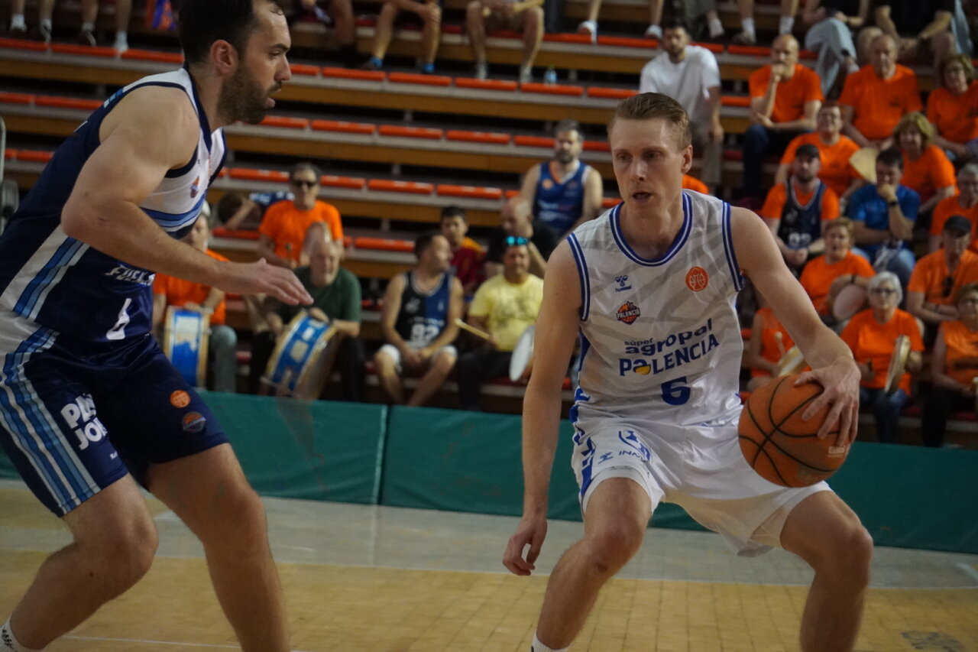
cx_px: 489
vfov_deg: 6.7
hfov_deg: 10.1
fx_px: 5541
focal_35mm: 204
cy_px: 326
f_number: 5.6
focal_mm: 136
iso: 6400
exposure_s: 1/1000
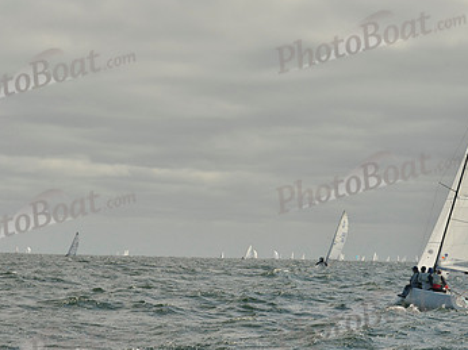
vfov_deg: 13.1
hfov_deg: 17.4
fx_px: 1527
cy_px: 128
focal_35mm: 113
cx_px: 207
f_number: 10
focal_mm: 70
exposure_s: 1/1600
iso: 400
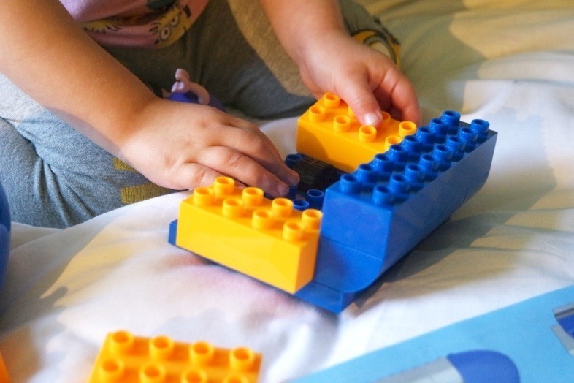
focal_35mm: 63
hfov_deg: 31.9
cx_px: 287
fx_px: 1004
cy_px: 192
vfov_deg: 21.6
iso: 3200
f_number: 5.6
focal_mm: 41
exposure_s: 1/30
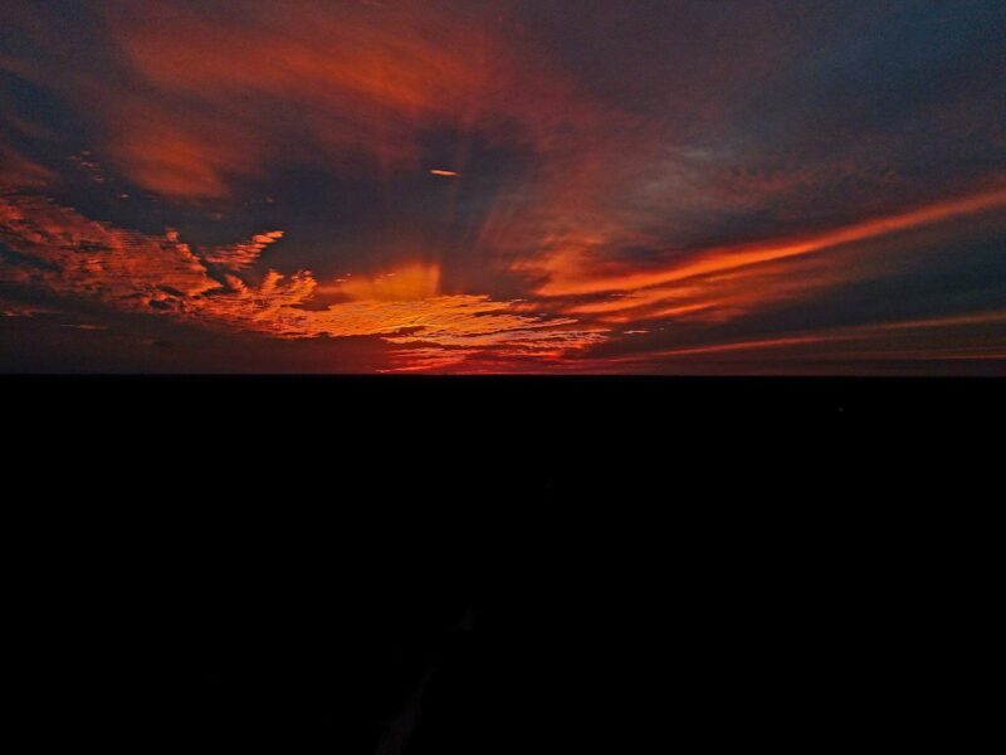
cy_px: 378
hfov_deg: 71.6
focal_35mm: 24
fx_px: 697
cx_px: 503
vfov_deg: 56.8
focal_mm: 4.5
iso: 100
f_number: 2.8
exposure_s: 1/100
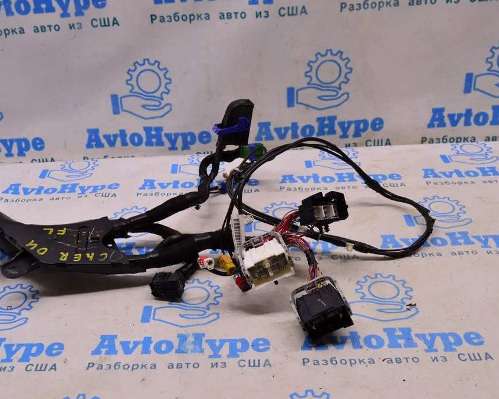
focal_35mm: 43
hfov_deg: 43.2
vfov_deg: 35.2
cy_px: 200
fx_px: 629
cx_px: 210
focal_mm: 25
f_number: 8
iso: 1600
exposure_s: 1/125
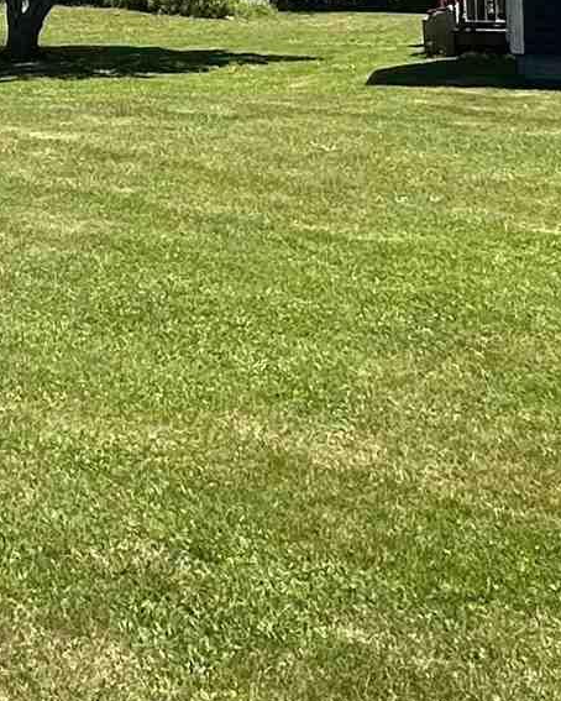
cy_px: -124
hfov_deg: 19.2
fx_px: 1535
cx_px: -167
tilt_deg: +3.7
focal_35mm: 74
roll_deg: -0.1
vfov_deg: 23.6
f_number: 2.2
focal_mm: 2.22
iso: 40
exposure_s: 1/1289
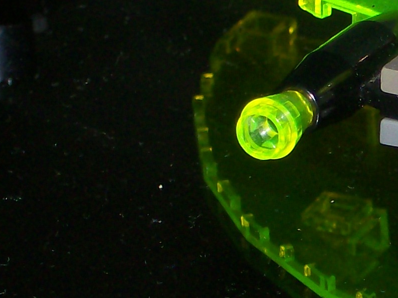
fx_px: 3851
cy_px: 119
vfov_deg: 4.4
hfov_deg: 5.9
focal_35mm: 335
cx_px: 521
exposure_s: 1/109
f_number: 4.3
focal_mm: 14.3
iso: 80
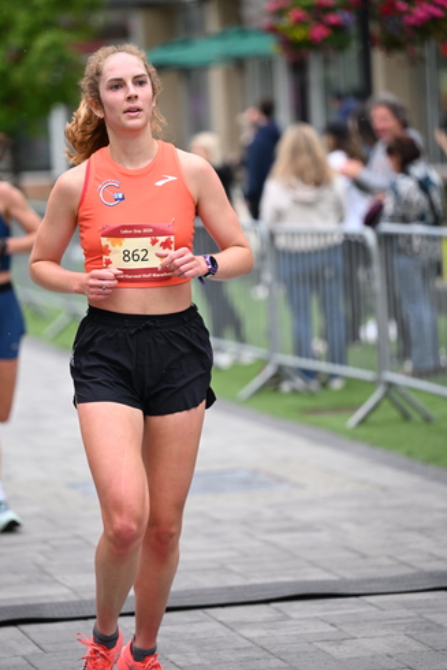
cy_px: 314
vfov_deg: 13.1
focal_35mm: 157
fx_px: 2922
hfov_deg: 8.7
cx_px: 213
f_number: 2.8
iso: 1250
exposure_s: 1/1600
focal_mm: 140
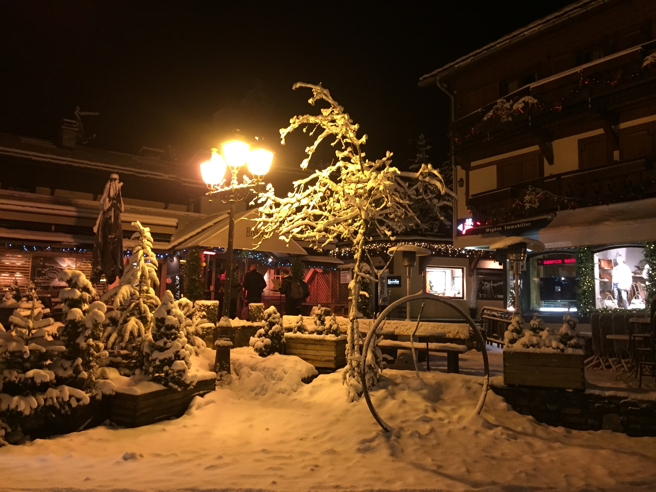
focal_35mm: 29
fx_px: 550
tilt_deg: +6.9
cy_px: 246
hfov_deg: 61.7
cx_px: 328
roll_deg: -0.9
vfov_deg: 48.2
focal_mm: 4.15
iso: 250
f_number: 2.2
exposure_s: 1/33
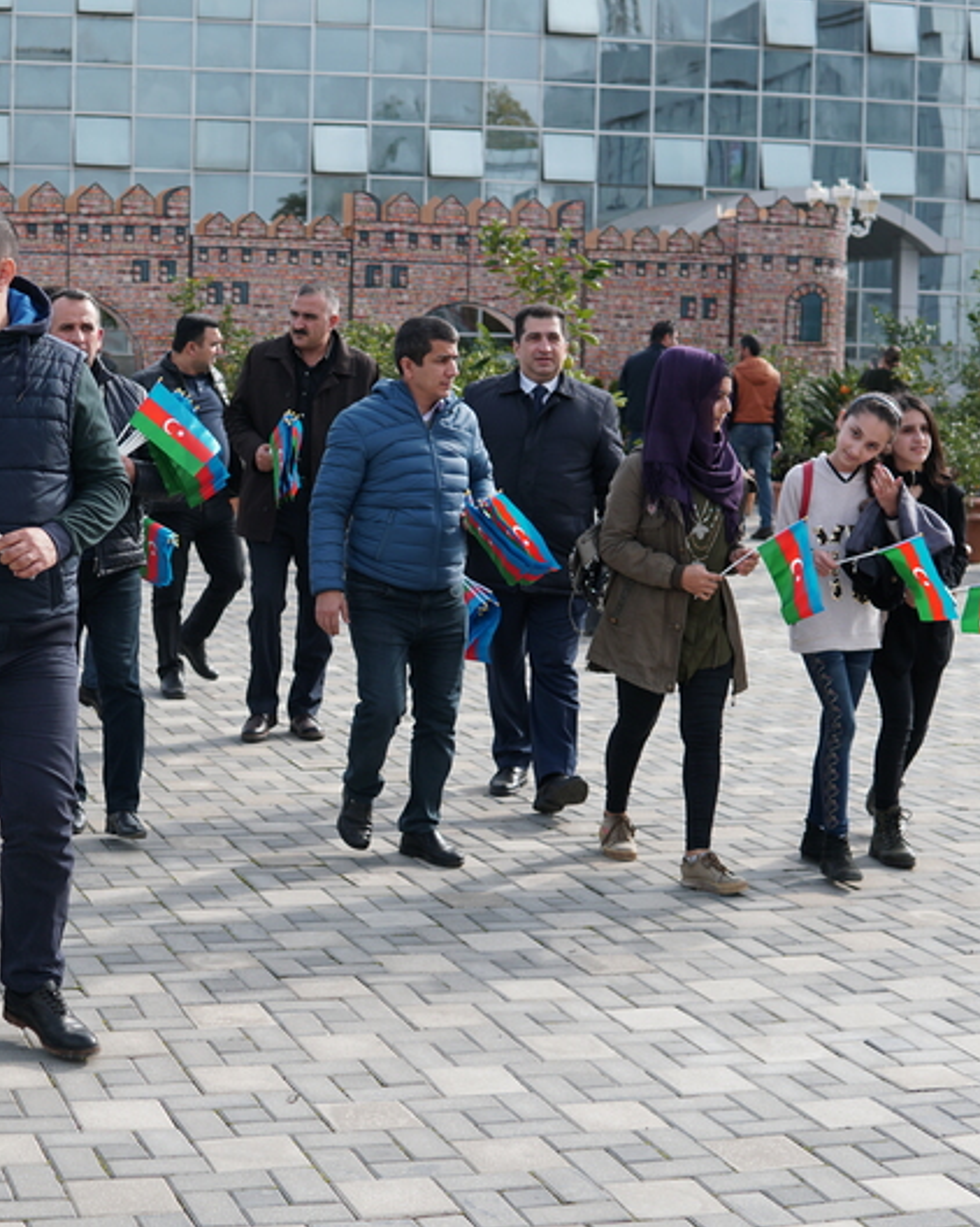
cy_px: 612
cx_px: 186
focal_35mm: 64
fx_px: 2322
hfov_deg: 23.5
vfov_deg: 29.6
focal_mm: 30
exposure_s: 1/800
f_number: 3.2
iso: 100
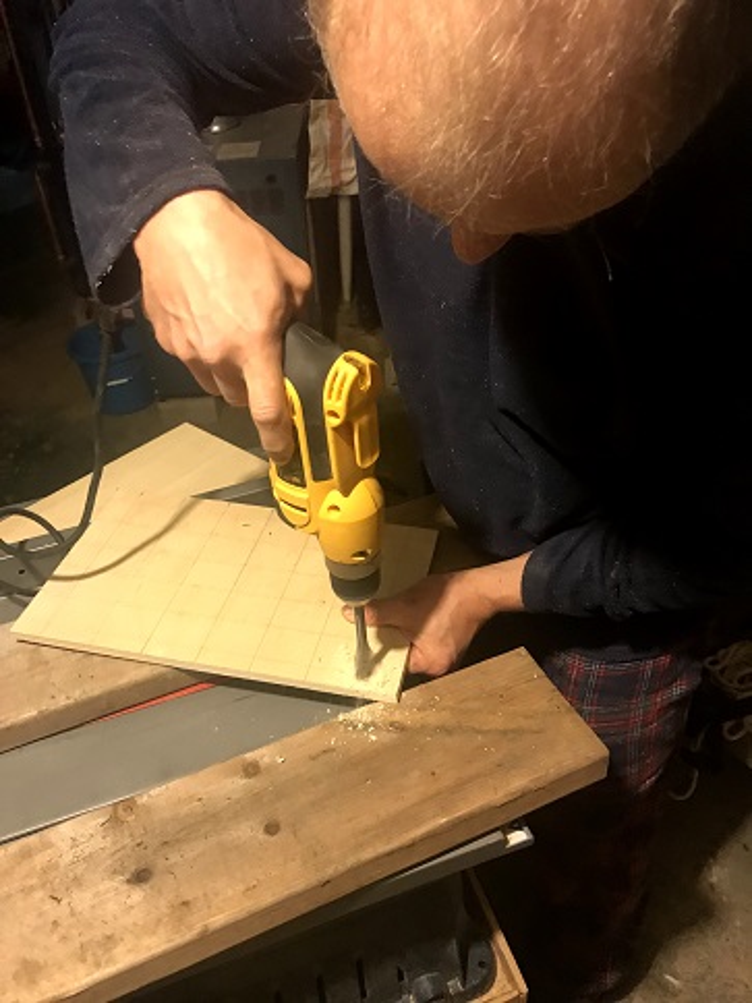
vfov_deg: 63.4
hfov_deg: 49.7
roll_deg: +4.3
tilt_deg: -38.2
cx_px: 376
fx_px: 811
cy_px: 502
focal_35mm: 28
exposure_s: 1/11
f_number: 1.8
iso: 100
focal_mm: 3.99
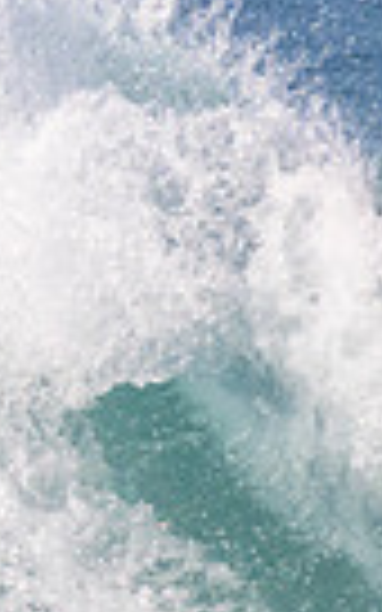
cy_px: 74
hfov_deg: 0.3
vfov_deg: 0.5
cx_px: -867
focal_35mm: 4094
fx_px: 68194
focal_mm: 800
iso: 1600
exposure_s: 1/2000
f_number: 11
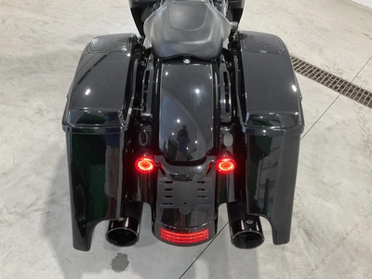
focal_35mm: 29
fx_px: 312
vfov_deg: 48.2
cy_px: 140
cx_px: 186
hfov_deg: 61.7
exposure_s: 1/60
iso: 100
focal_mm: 3
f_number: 1.8
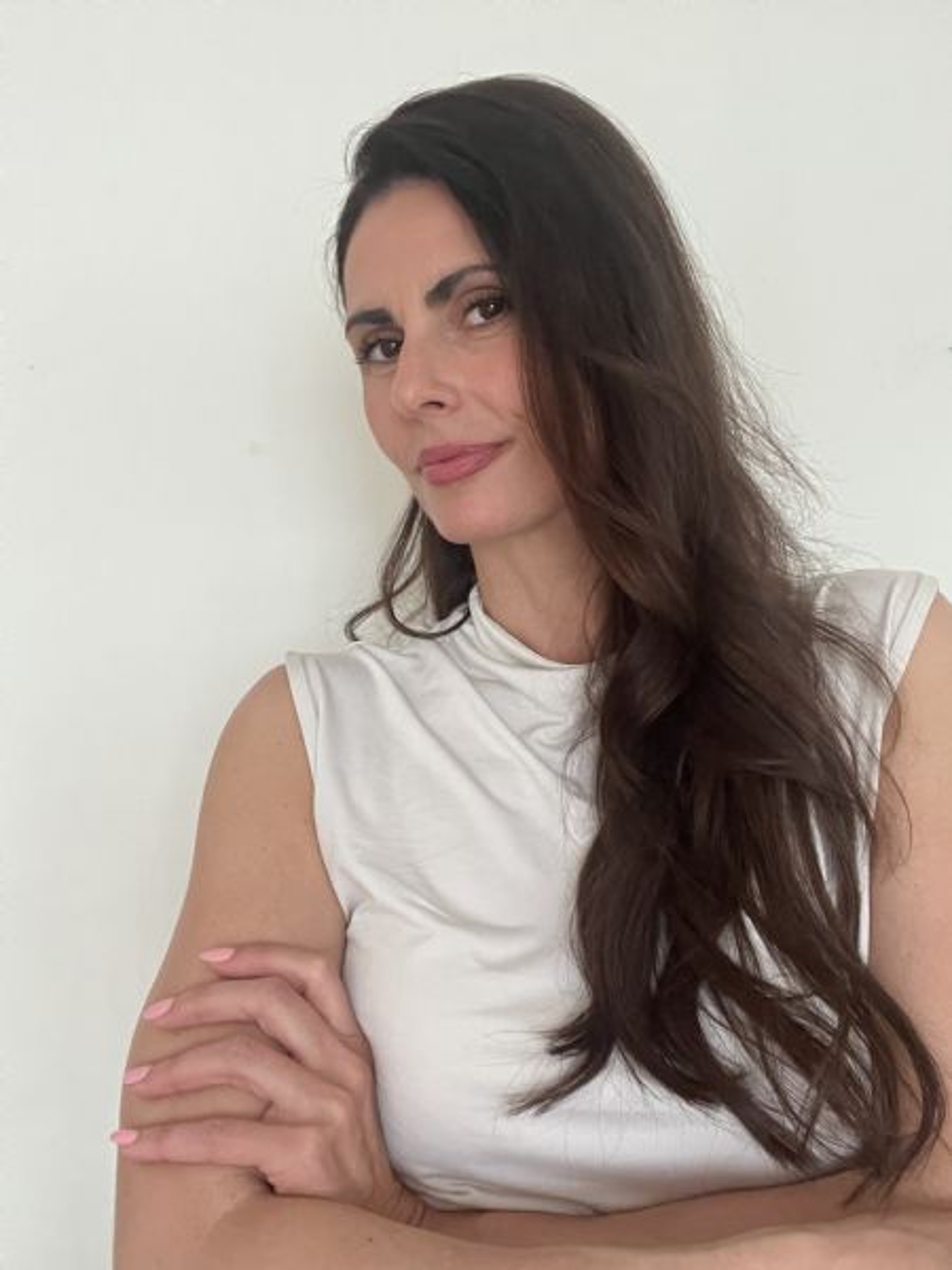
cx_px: 476
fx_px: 1100
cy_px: 635
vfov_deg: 60.0
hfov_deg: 46.8
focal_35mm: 30
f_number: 2.2
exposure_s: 1/43
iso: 400
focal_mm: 2.71
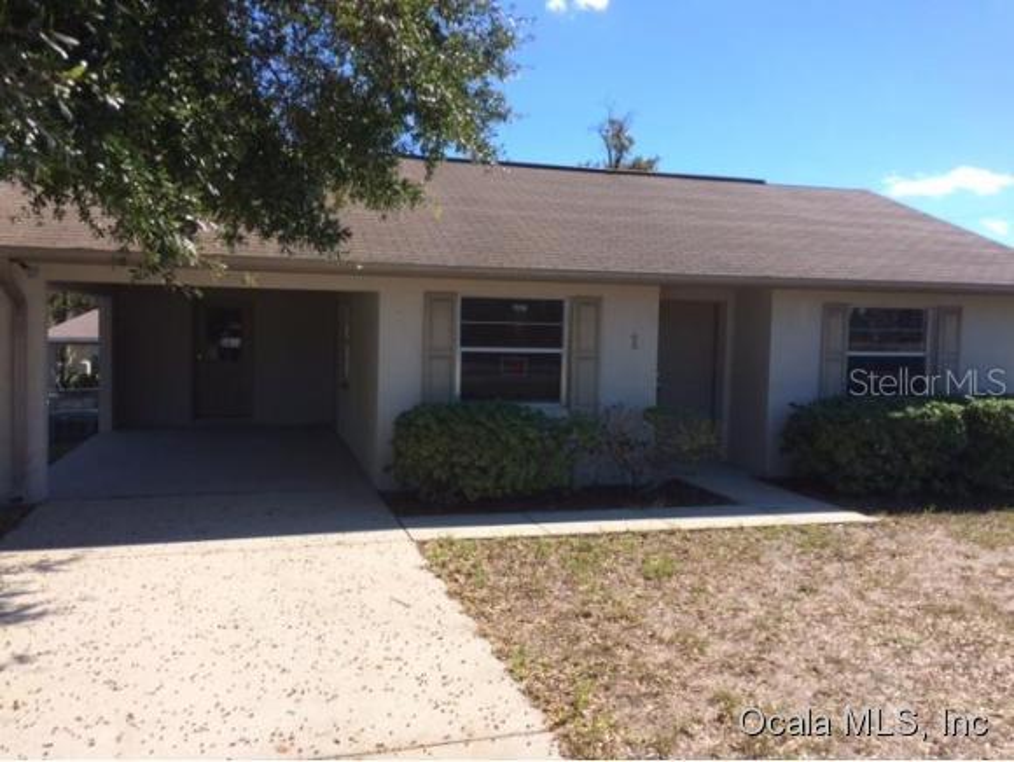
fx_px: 850
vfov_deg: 48.3
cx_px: 507
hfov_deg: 61.6
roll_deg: -1.6
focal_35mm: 29
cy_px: 381
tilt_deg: -4.4
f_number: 2.2
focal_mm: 4.15
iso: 32
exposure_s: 1/1414
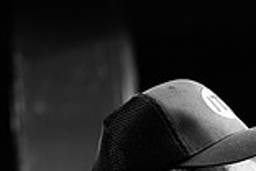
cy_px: 244
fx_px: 1436
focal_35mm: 202
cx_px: 294
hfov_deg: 10.1
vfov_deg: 6.7
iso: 800
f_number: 1.4
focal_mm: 50
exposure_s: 1/250
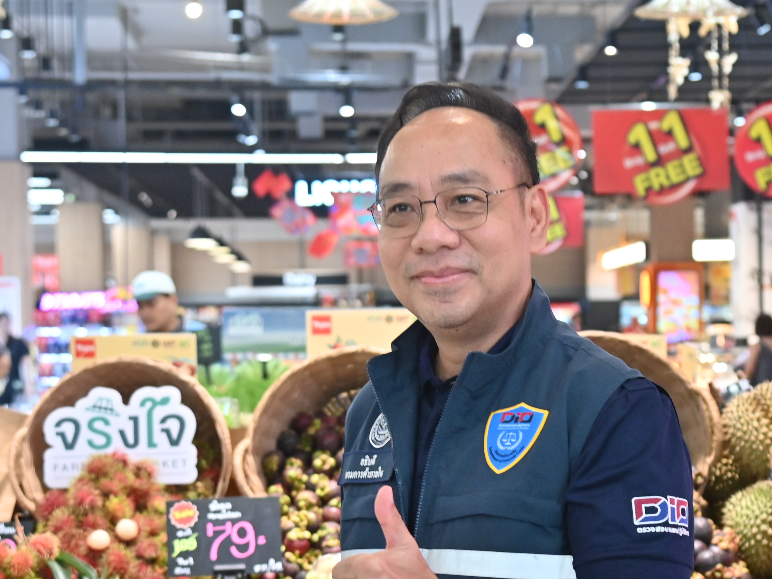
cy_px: 364
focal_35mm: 97
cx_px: 509
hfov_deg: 20.2
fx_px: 2163
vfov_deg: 15.2
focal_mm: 48
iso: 1400
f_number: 4.5
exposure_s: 1/100
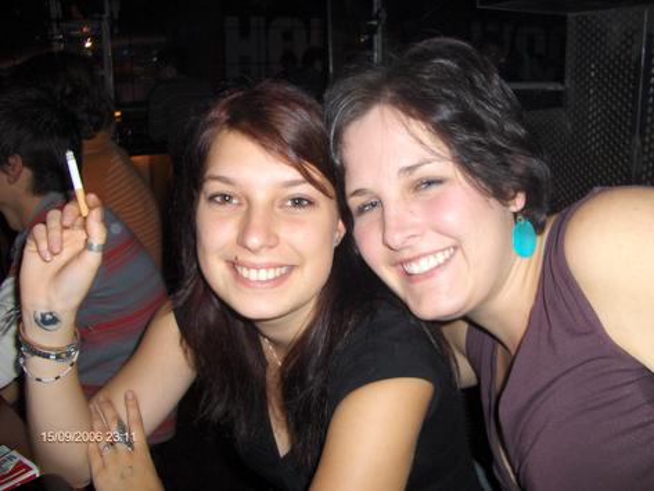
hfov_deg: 52.6
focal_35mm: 35
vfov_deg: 40.7
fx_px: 661
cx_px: 327
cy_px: 246
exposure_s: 1/60
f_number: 2.6
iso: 100
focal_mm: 5.8
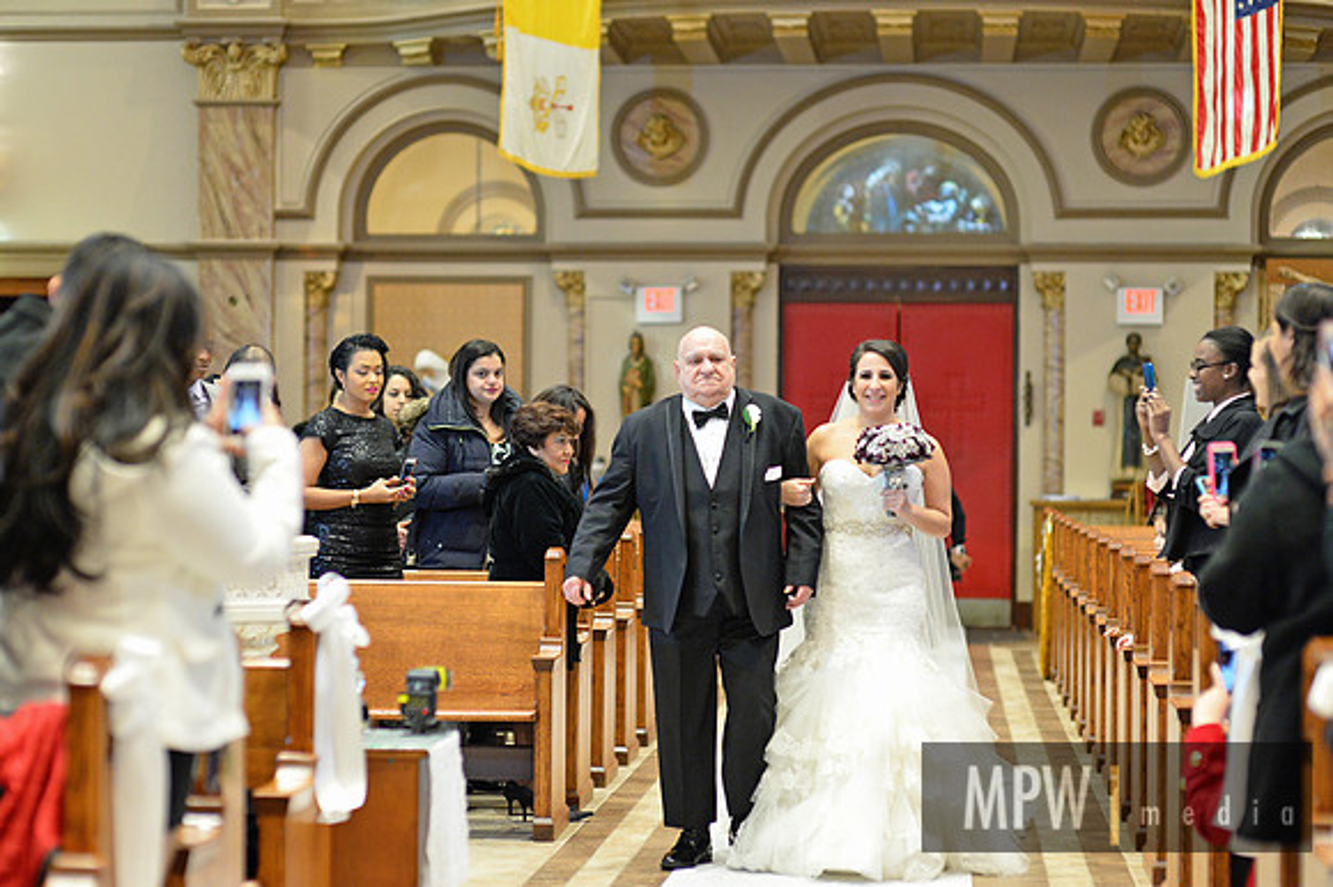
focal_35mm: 85
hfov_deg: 23.9
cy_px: 444
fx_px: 3145
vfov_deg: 16.1
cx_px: 666
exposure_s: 1/250
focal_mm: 85
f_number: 2.2
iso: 3200
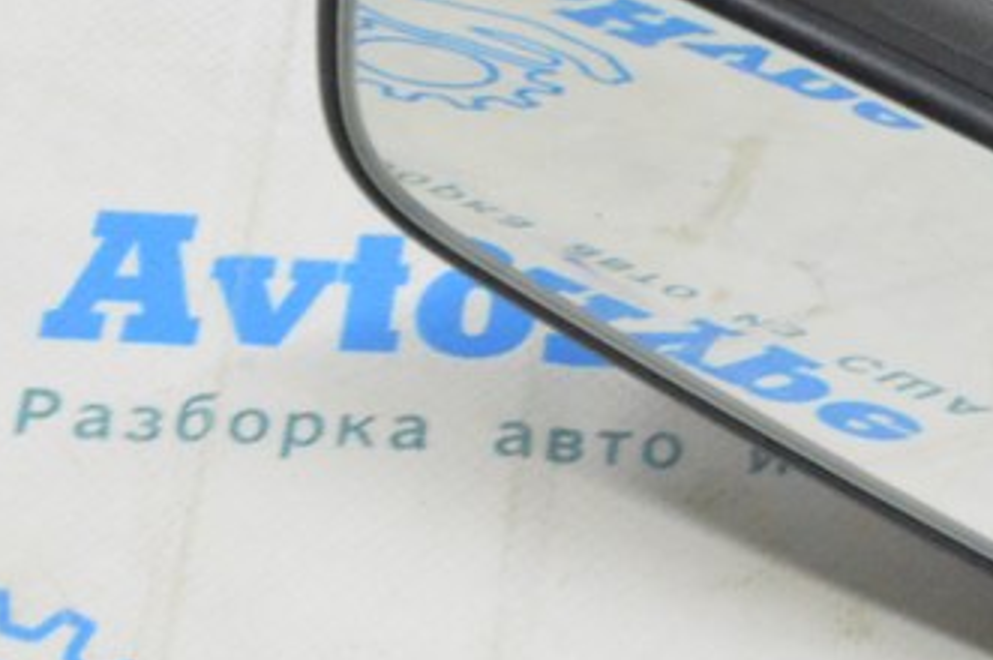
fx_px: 4479
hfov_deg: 12.4
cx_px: 1194
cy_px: 202
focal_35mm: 163
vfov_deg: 8.4
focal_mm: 35
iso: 6400
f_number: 20
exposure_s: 1/15
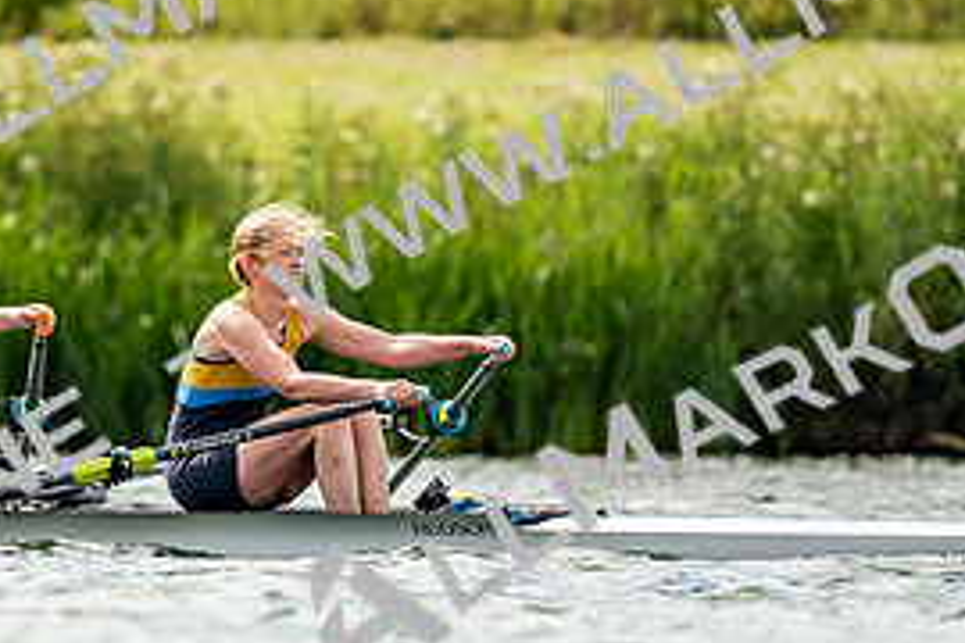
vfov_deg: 1.1
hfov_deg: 1.6
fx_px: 34603
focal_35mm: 1291
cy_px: 377
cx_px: 4
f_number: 6.3
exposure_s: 1/2000
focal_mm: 600
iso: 400
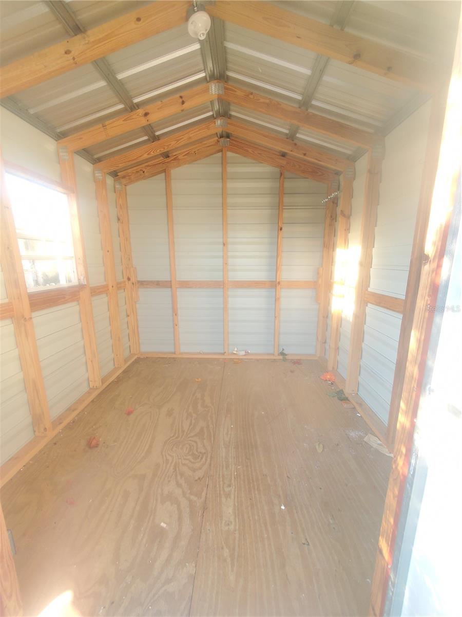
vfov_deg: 106.2
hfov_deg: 89.9
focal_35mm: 13
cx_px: 231
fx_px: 231
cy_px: 308
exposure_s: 1/60
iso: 160
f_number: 2.2
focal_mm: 1.8
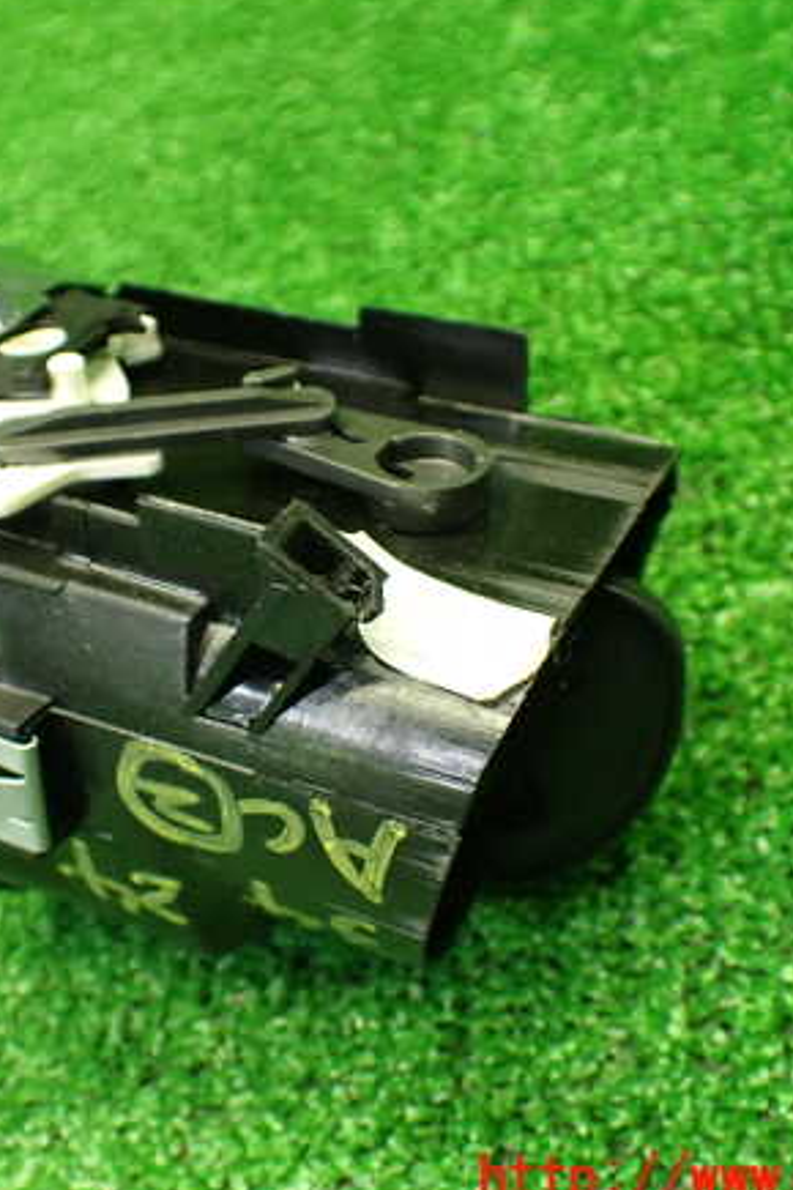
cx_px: 276
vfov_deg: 45.4
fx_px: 1421
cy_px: 599
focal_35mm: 43
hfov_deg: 31.0
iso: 800
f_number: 2.3
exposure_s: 1/125
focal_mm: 5.4
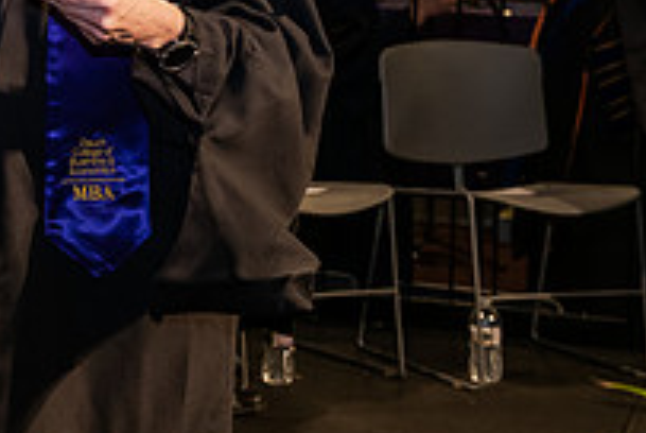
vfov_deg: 8.6
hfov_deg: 12.5
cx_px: -258
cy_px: -126
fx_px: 2821
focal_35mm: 157
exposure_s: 1/200
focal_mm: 55
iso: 1600
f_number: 6.3
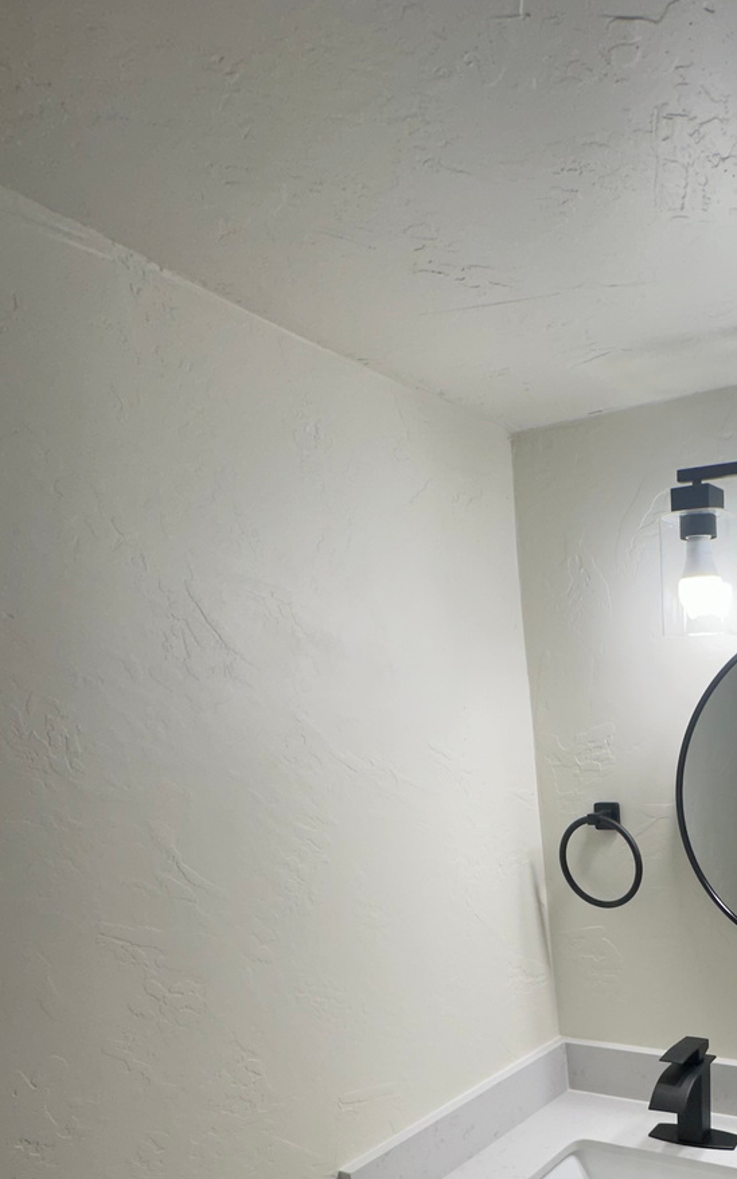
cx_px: 678
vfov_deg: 61.1
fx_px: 836
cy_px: 1028
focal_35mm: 26
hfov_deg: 43.1
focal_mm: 2.22
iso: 40
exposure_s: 1/173
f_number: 2.2
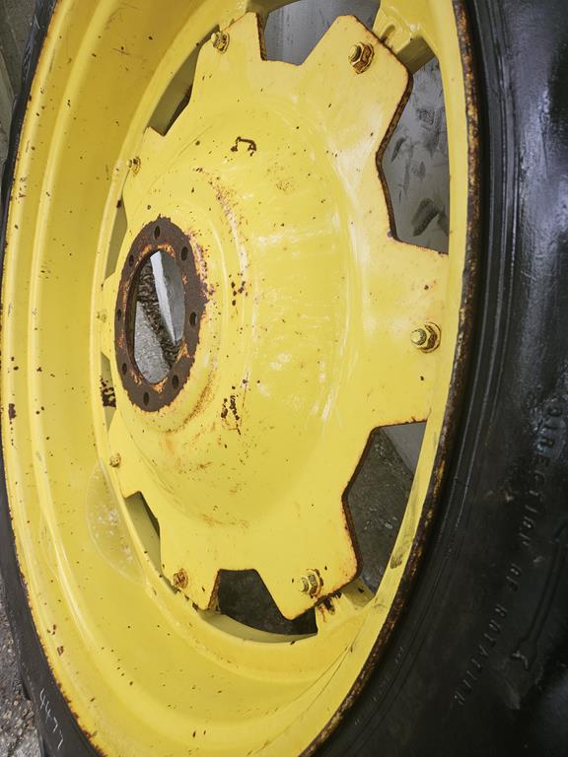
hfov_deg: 58.9
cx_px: 284
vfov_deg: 73.9
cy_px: 378
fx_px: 503
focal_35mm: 23
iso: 32
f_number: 1.8
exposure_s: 1/100
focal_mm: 5.4
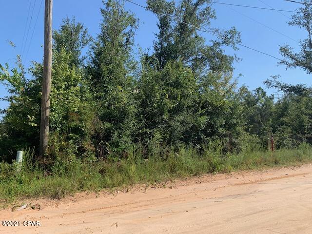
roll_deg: -1.9
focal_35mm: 26
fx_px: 234
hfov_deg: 67.3
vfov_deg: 53.1
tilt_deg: +4.4
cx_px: 156
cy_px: 117
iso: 25
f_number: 1.8
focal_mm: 4.25
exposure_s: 1/2114
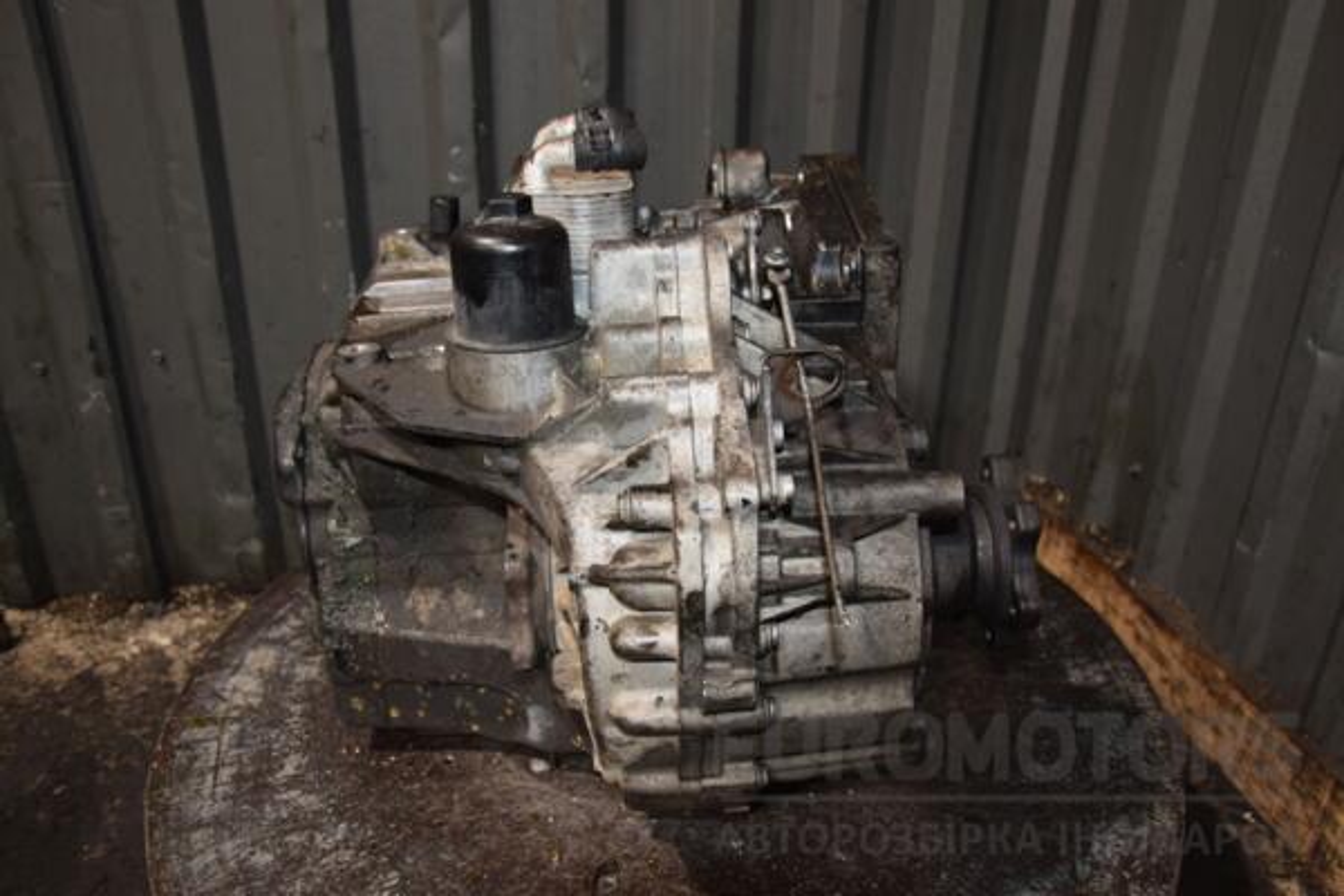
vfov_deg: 47.9
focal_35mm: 27
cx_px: 672
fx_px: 1008
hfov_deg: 67.4
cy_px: 448
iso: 800
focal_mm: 18
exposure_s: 1/60
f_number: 5
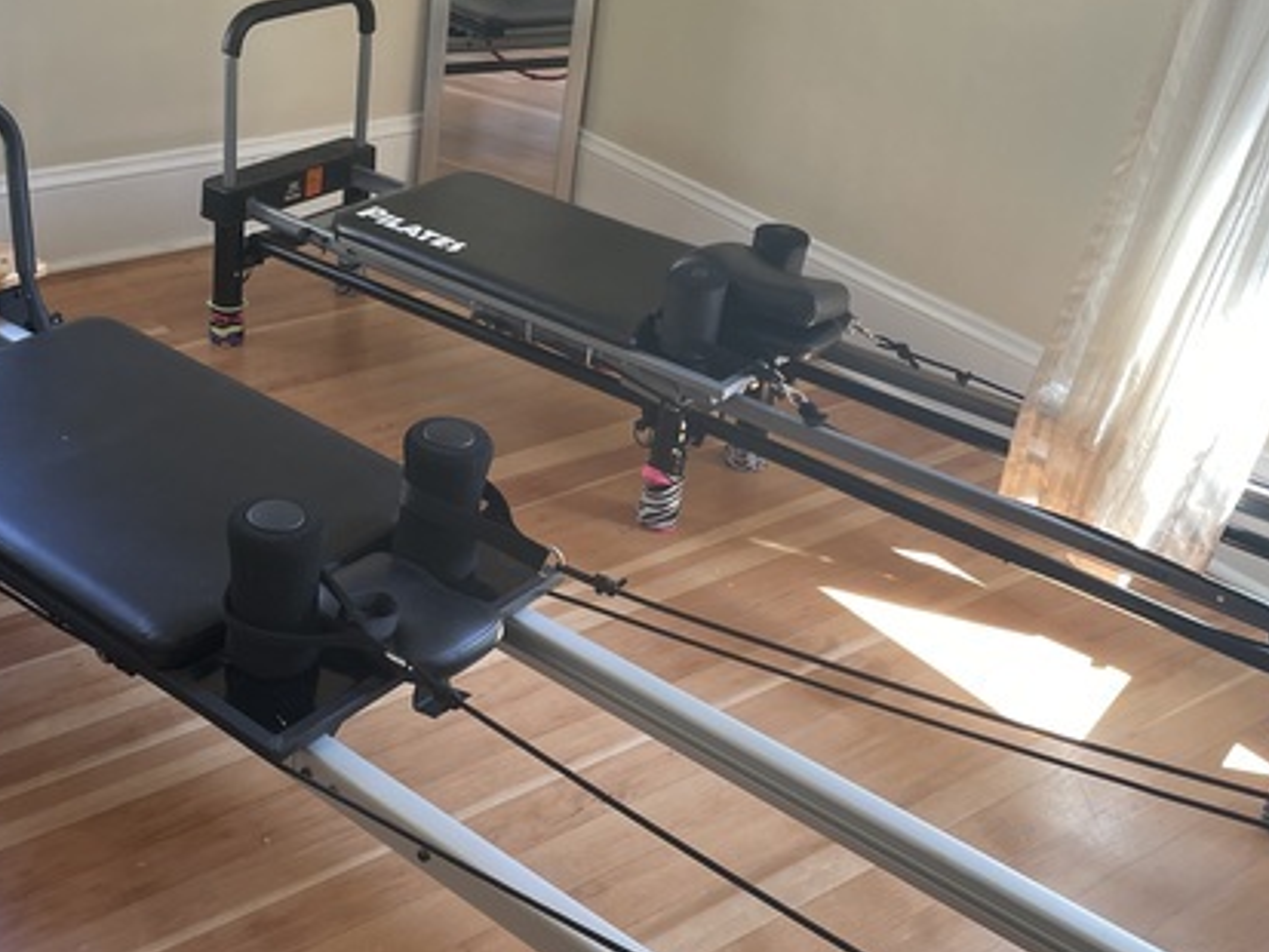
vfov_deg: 34.4
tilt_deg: -31.4
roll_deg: -3.7
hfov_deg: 43.9
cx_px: 389
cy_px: 455
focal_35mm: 42
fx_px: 1540
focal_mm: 4.2
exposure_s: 1/102
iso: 125
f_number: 1.6
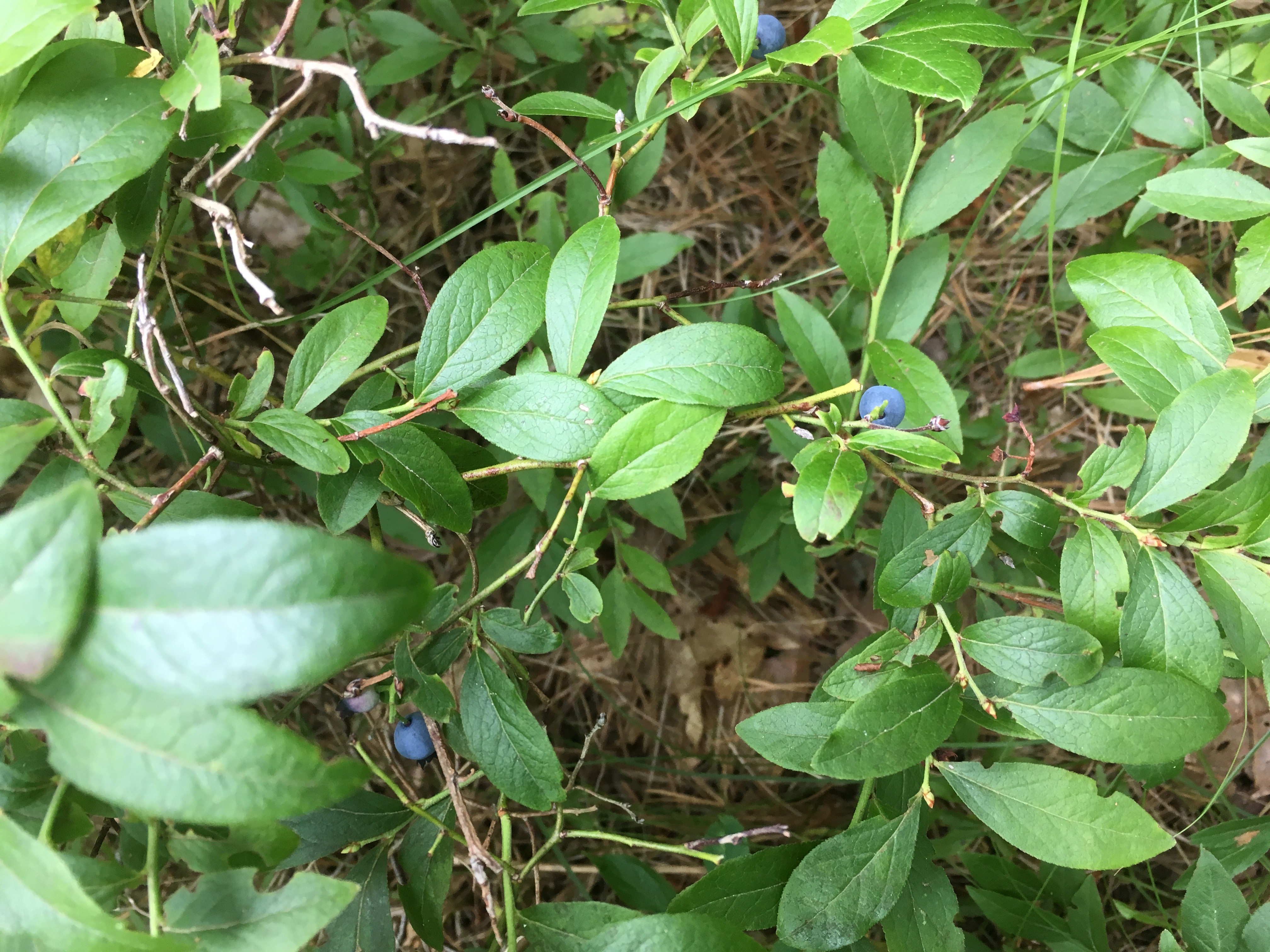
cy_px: 476
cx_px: 635
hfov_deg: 61.7
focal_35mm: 29
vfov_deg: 48.2
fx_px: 1064
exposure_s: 1/30
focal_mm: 4.15
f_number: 2.2
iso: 25
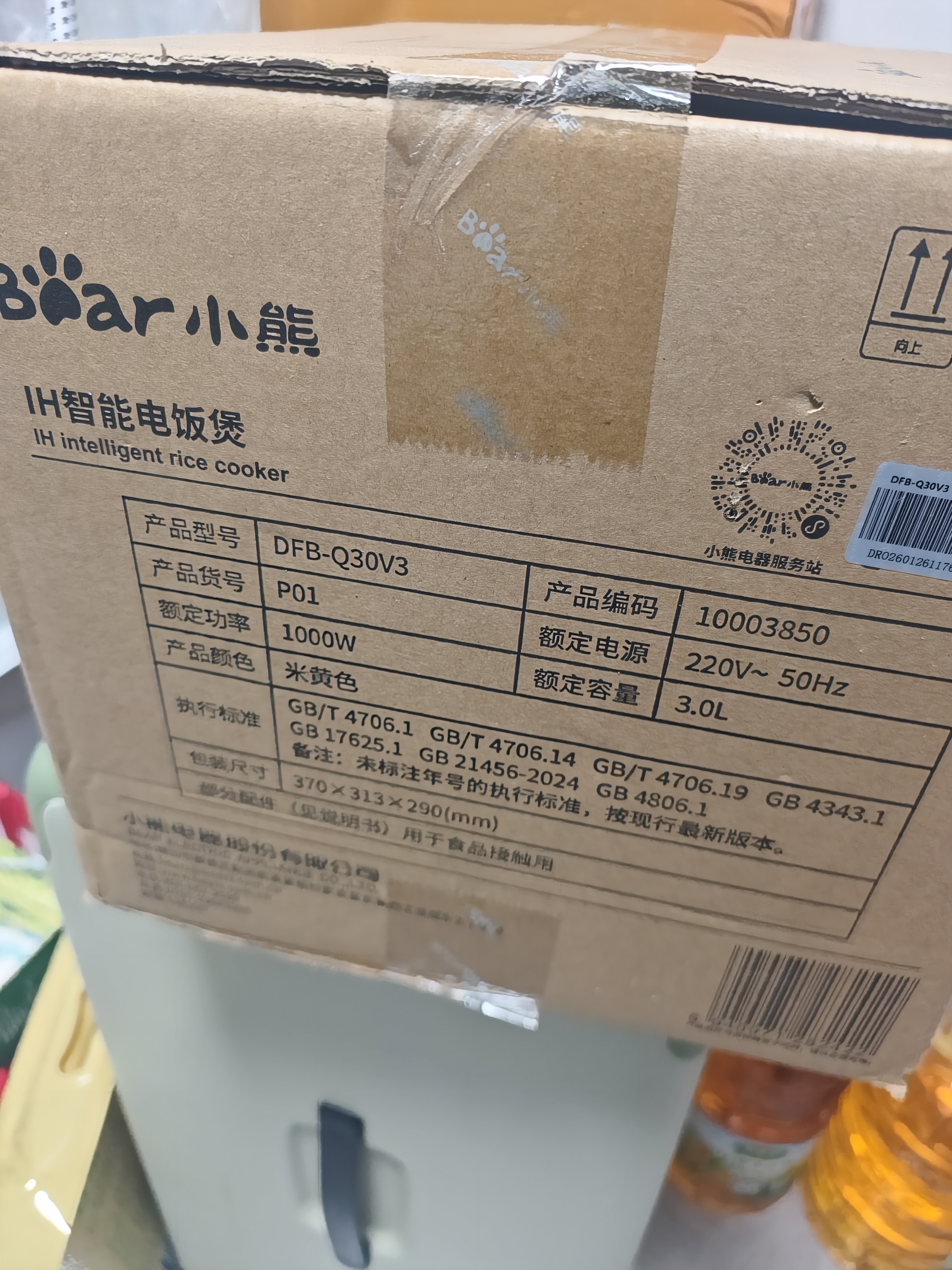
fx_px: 843
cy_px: 635
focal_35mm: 23
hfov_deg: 58.9
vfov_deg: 73.9
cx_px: 476
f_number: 1.68
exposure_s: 1/50
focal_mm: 6.45
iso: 382
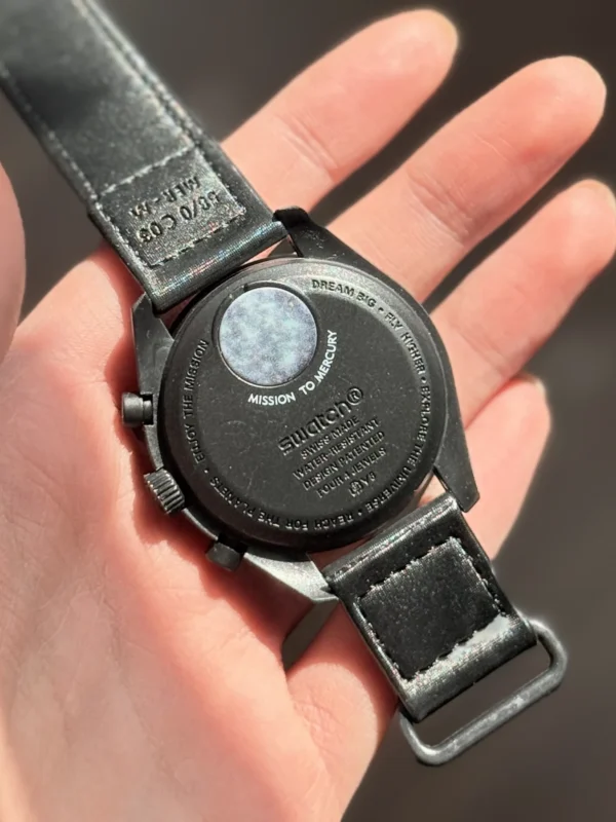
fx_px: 1139
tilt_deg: -71.1
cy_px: 411
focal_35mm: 48
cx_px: 308
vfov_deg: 39.7
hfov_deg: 30.3
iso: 64
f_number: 1.78
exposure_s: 1/747
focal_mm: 6.76
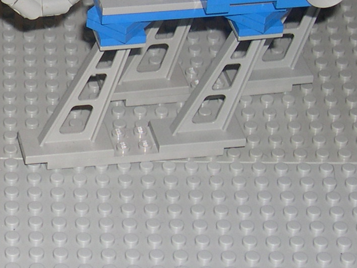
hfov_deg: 11.6
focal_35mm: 166
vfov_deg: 8.9
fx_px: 1712
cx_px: -103
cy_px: 51
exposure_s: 1/60
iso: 100
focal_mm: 11.1
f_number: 3.2
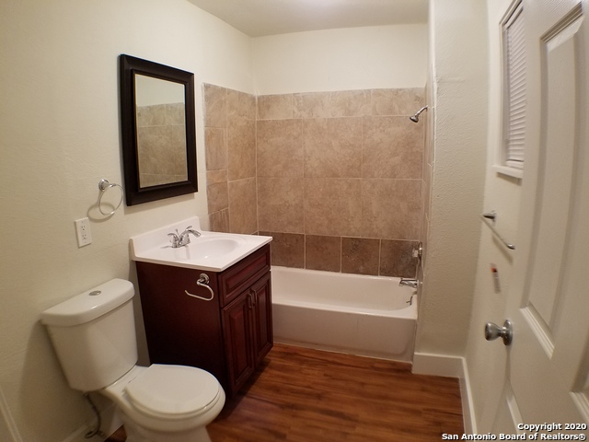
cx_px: 294
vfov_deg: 53.1
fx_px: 442
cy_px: 221
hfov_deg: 67.3
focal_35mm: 26
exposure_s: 1/24
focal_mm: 4.2
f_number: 1.7
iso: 160
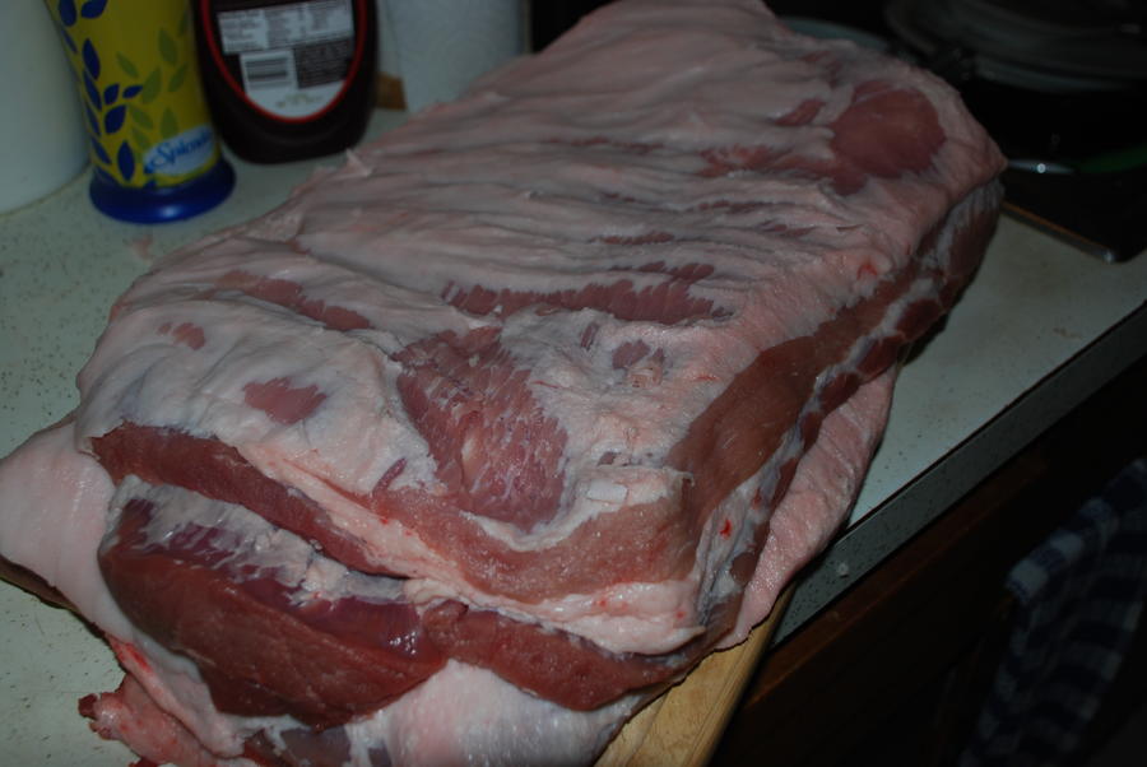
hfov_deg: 49.5
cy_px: 384
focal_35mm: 39
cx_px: 574
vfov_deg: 34.3
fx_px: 1244
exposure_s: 1/125
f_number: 4
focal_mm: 26
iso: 100
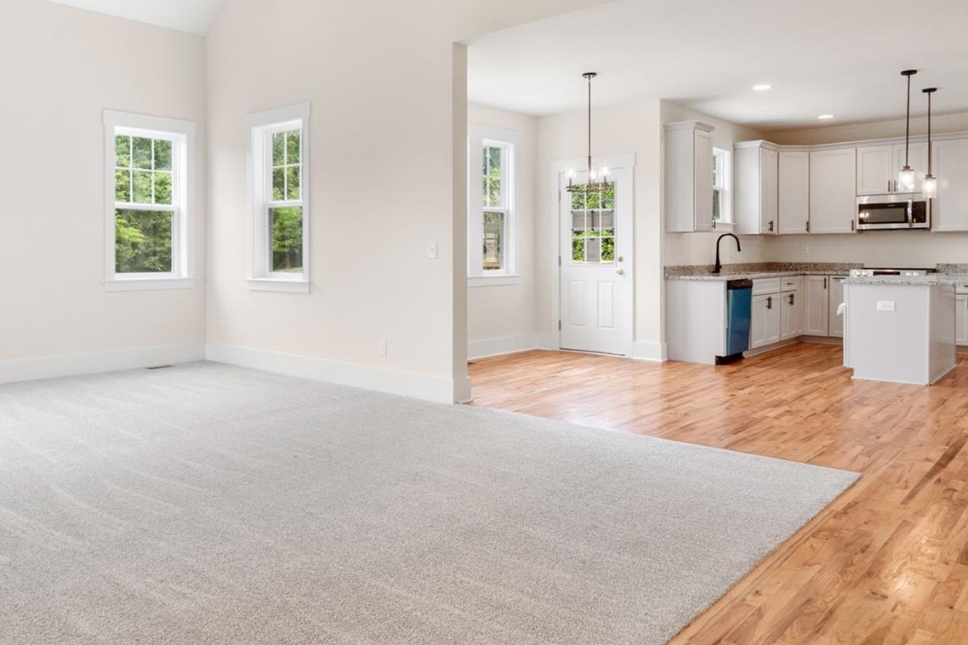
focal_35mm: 27
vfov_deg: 47.7
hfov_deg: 67.0
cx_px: 407
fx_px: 726
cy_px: 273
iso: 500
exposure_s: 1/30
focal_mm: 10
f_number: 7.1
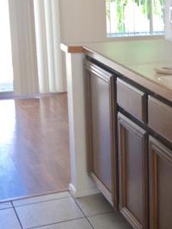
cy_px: 92
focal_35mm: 84
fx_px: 556
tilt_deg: -12.7
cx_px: 227
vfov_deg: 23.2
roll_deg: -0.5
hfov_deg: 16.6
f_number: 2.2
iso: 25
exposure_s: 1/60
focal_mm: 4.15
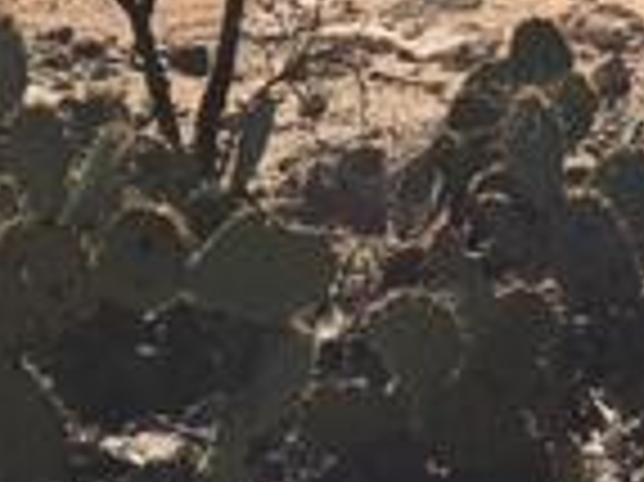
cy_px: -532
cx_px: 784
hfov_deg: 14.7
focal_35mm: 130
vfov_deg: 10.3
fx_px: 2417
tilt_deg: -8.1
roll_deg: -3.1
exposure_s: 1/2653
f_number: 2.2
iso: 25
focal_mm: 4.15
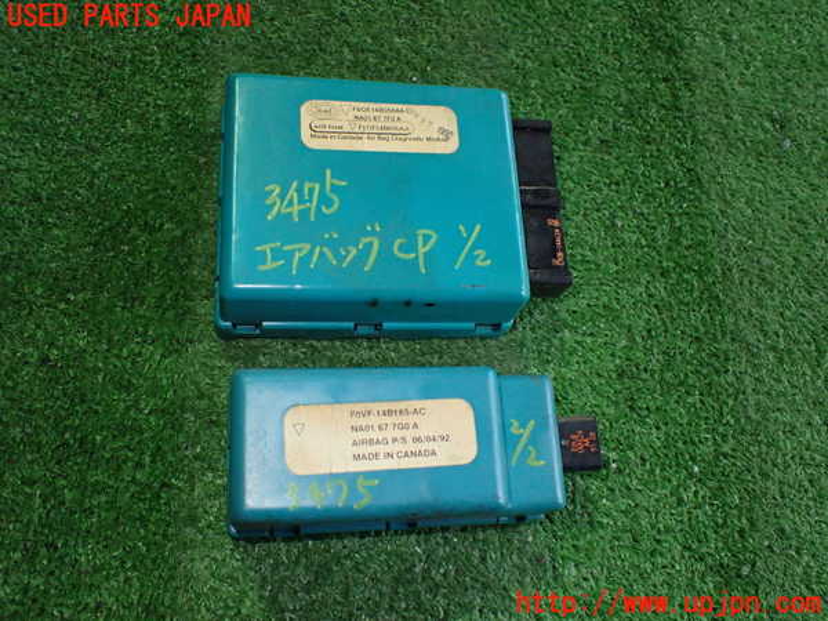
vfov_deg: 46.8
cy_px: 310
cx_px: 414
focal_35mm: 30
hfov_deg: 60.0
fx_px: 718
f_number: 2.3
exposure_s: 1/125
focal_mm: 5.4
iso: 640
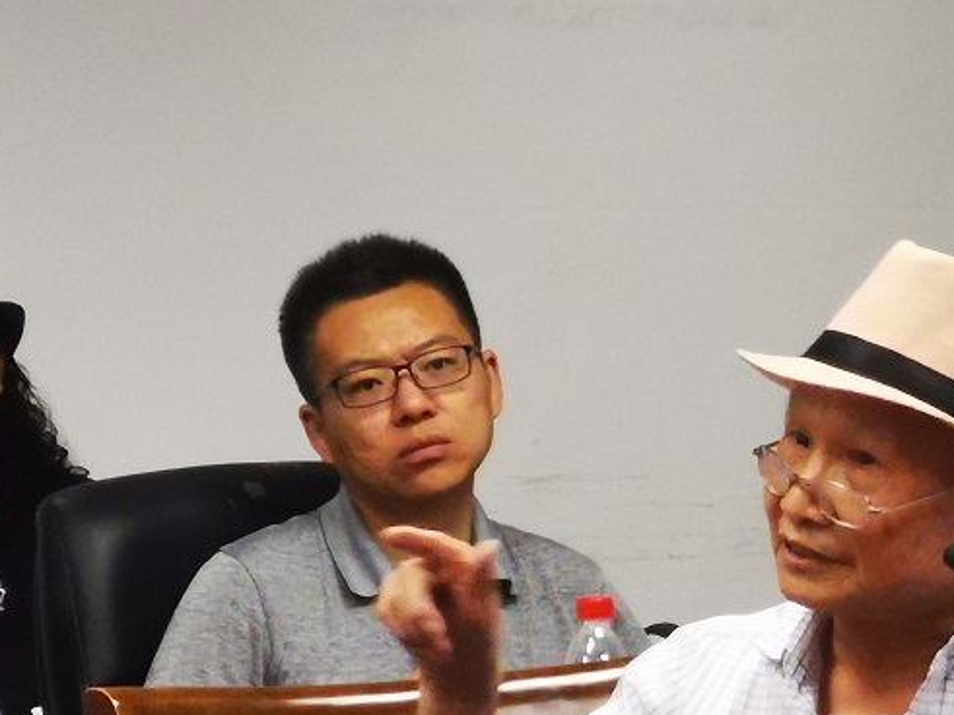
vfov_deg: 5.6
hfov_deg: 7.5
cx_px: 841
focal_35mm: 264
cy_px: 659
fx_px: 7274
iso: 320
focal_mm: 7.48
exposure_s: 1/33.3
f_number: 2.4
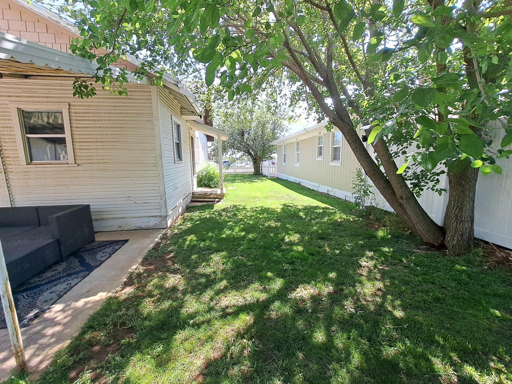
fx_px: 192
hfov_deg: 106.2
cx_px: 256
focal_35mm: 13
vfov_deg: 89.9
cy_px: 192
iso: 50
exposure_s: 1/281
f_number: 2.2
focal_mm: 1.74
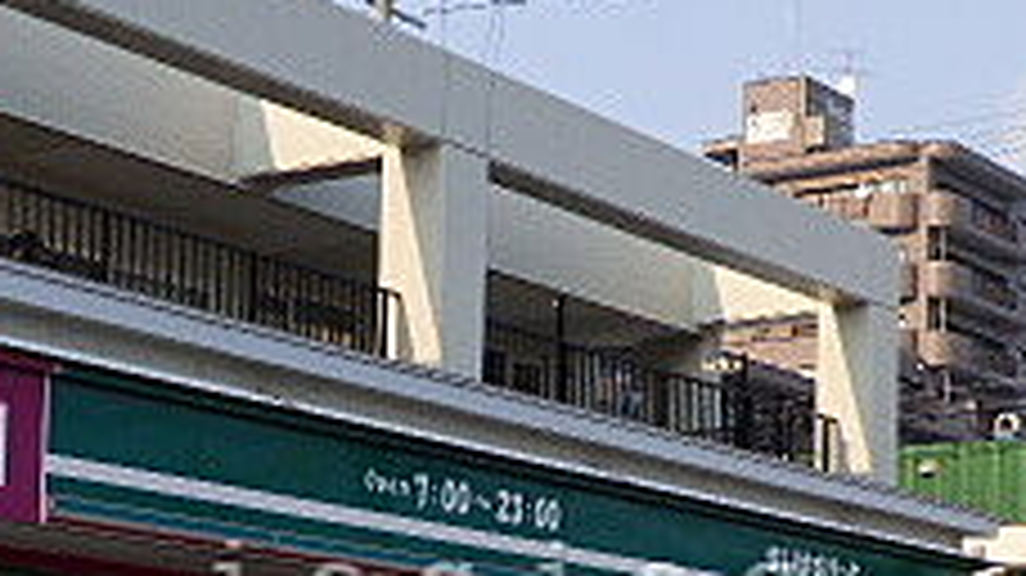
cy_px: 594
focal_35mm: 98
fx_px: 2665
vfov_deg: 12.2
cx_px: 513
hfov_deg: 21.8
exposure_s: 1/800
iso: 100
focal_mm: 5.53
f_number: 3.3
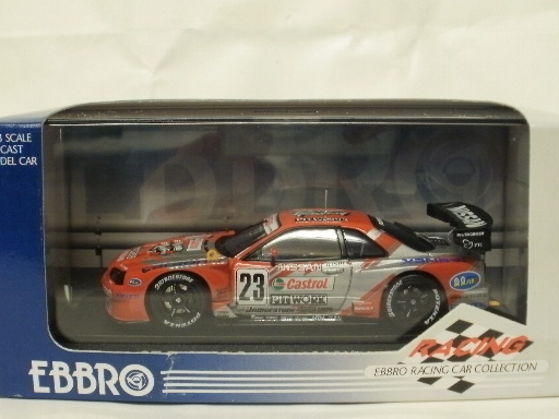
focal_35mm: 55
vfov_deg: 26.5
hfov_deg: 34.9
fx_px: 888
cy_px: 236
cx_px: 285
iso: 125
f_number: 4
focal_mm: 7.7
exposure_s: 1/8
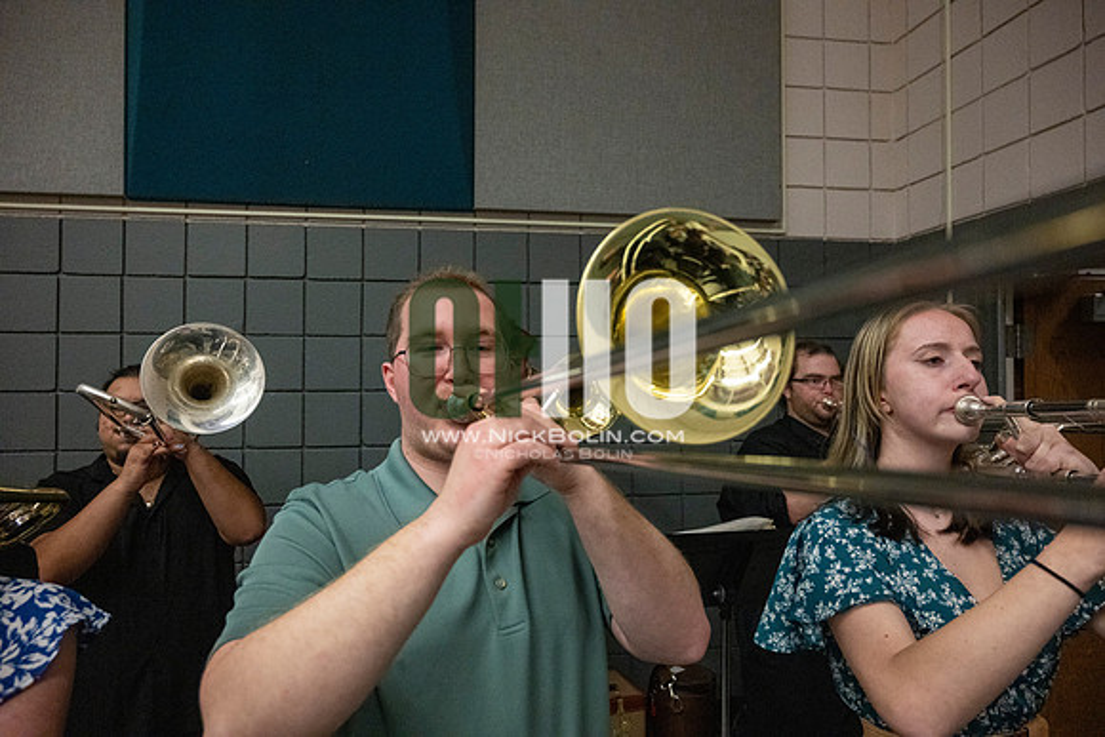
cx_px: 552
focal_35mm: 24
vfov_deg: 53.2
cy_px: 368
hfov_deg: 73.7
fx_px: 737
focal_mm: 24
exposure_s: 1/500
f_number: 4
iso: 10000
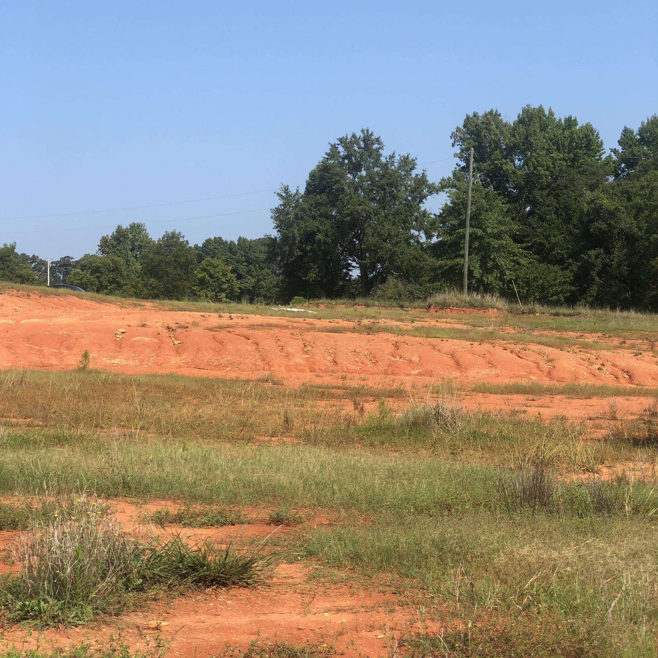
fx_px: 1333
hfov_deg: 27.7
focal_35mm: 62
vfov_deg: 27.7
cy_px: 330
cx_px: 328
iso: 16
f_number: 2.4
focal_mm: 6
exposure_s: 1/800
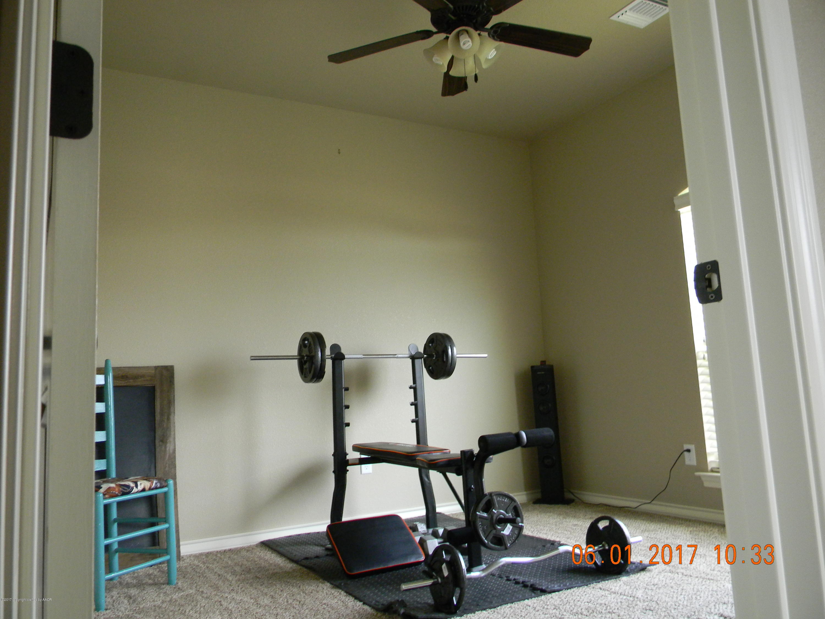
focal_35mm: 28
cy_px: 310
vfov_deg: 49.7
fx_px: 667
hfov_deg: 63.4
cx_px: 412
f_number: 3.5
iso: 250
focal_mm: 5
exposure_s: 1/30
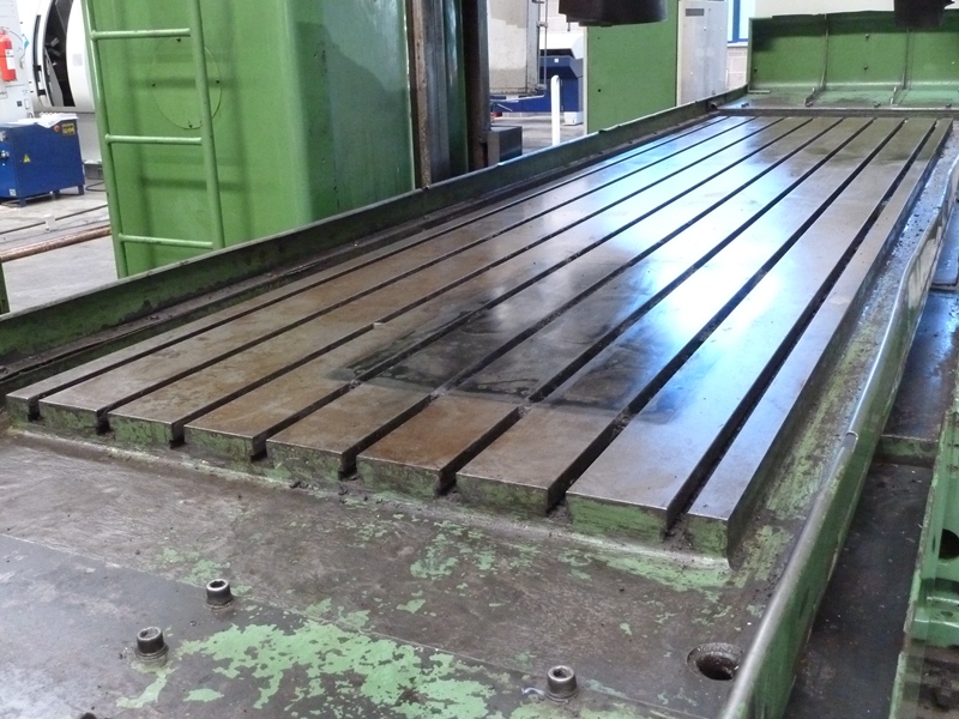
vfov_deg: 38.7
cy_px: 360
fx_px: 1025
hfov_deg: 50.1
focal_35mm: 37
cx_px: 480
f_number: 3.6
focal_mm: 6.1
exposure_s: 1/30
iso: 800
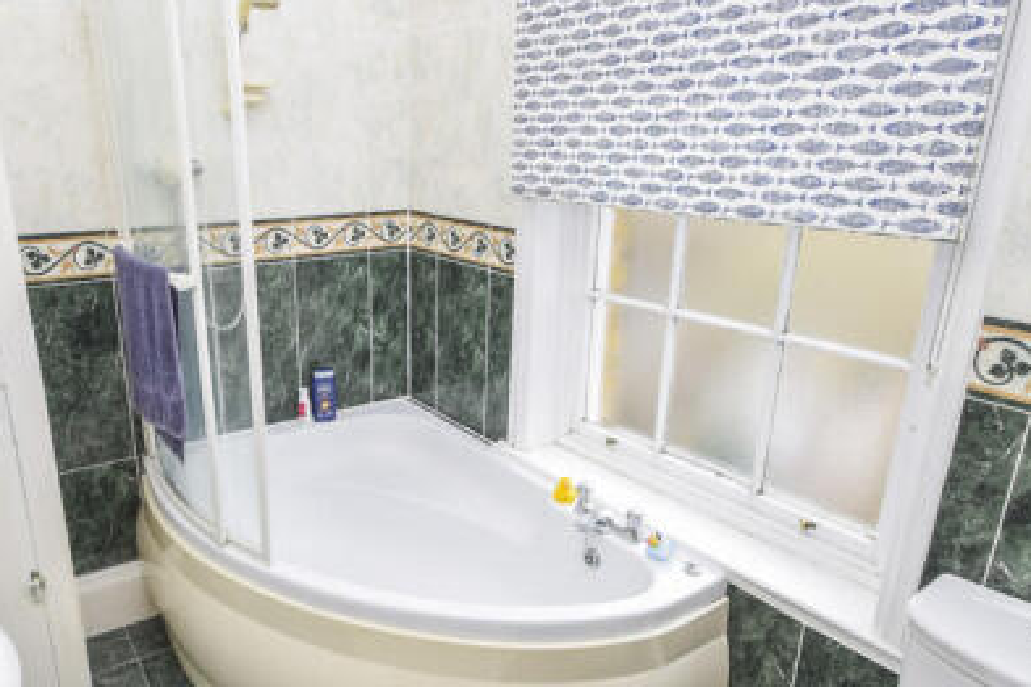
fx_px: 716
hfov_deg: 71.1
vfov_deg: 51.2
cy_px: 379
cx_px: 437
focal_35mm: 25
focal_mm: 10
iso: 400
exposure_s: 1/200
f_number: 7.1
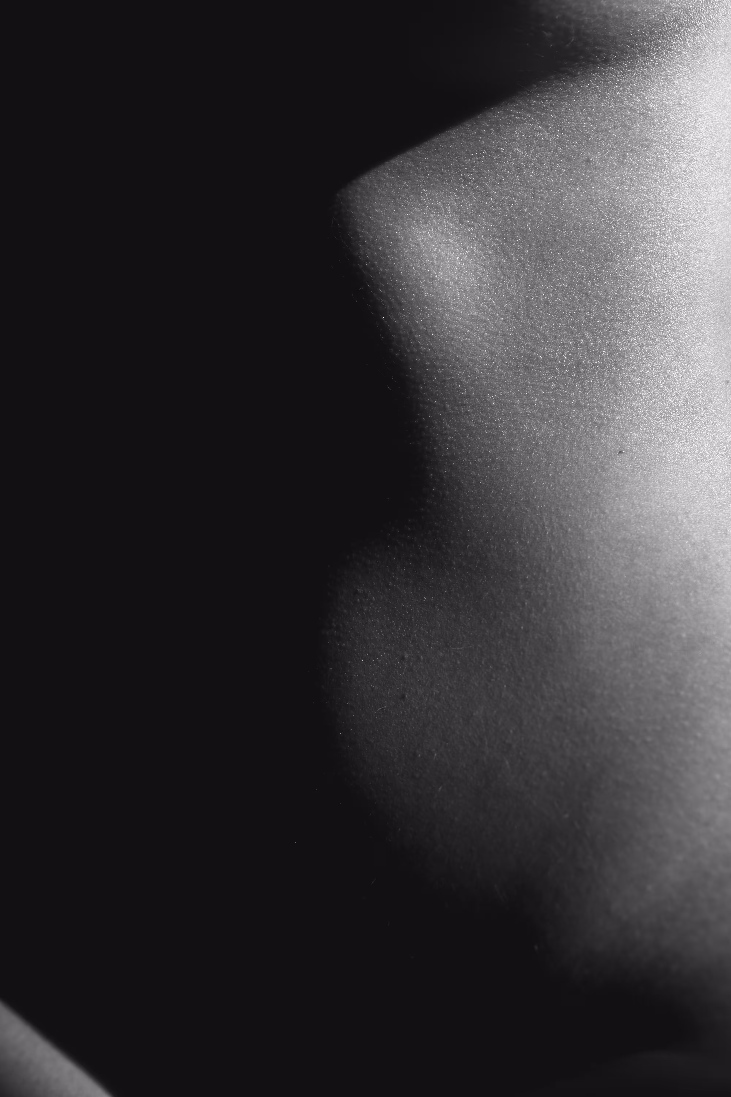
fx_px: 1066
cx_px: 366
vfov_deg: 54.4
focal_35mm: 35
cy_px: 548
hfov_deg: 37.9
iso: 100
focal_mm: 35
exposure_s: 1/2000
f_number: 3.5
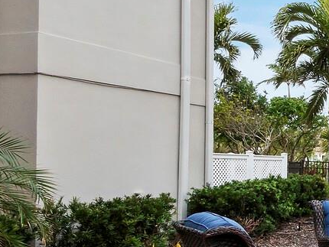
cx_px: 535
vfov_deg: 27.9
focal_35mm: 52
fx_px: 494
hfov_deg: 24.6
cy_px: 167
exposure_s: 1/125
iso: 400
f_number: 11
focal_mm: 7
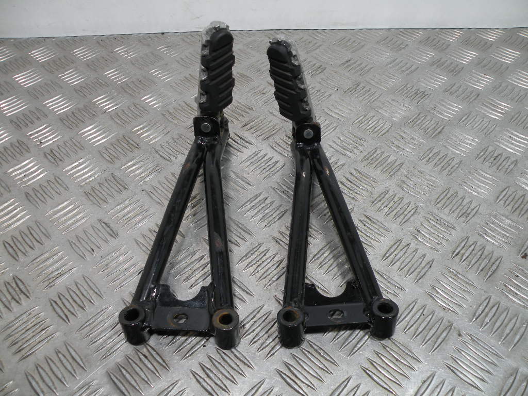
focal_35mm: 27
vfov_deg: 51.4
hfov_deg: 65.3
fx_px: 412
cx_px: 264
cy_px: 198
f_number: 3.2
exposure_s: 1/68.1
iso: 64
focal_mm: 4.7
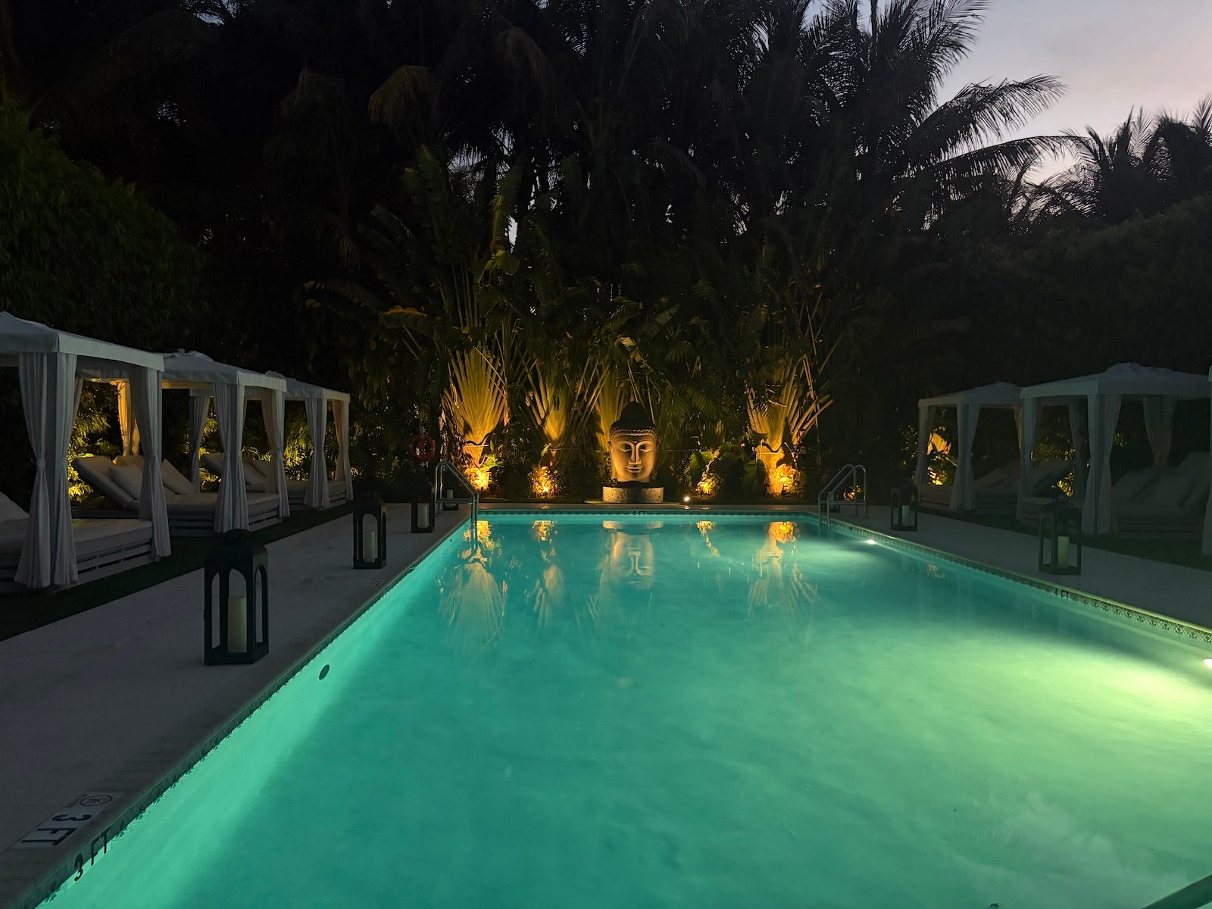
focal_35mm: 26
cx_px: 606
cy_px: 454
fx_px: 910
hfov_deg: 67.3
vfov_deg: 53.1
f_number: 1.6
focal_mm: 5.96
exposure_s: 1/30
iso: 640
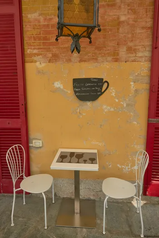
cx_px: 80
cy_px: 119
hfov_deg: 53.1
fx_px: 159
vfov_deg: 73.7
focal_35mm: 24
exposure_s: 1/500
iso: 400
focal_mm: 16
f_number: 9
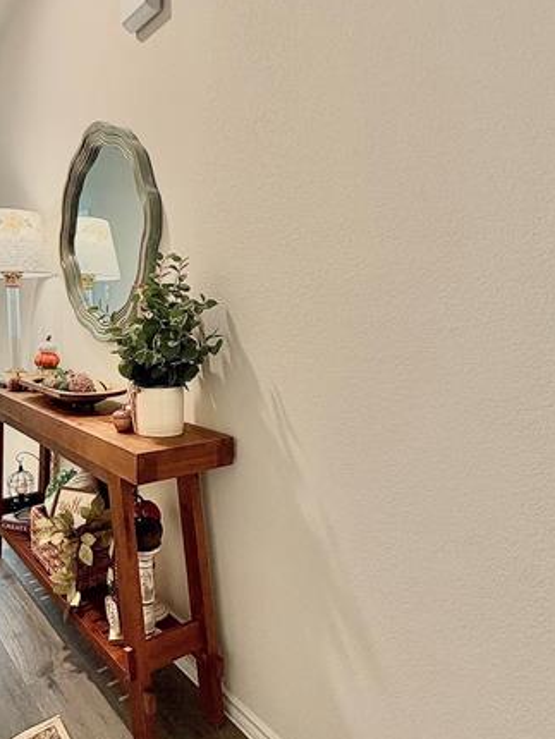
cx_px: 244
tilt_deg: -5.1
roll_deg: -0.5
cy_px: 366
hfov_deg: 54.8
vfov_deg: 69.4
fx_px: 534
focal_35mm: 25
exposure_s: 1/60
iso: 250
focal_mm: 2.22
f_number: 2.2
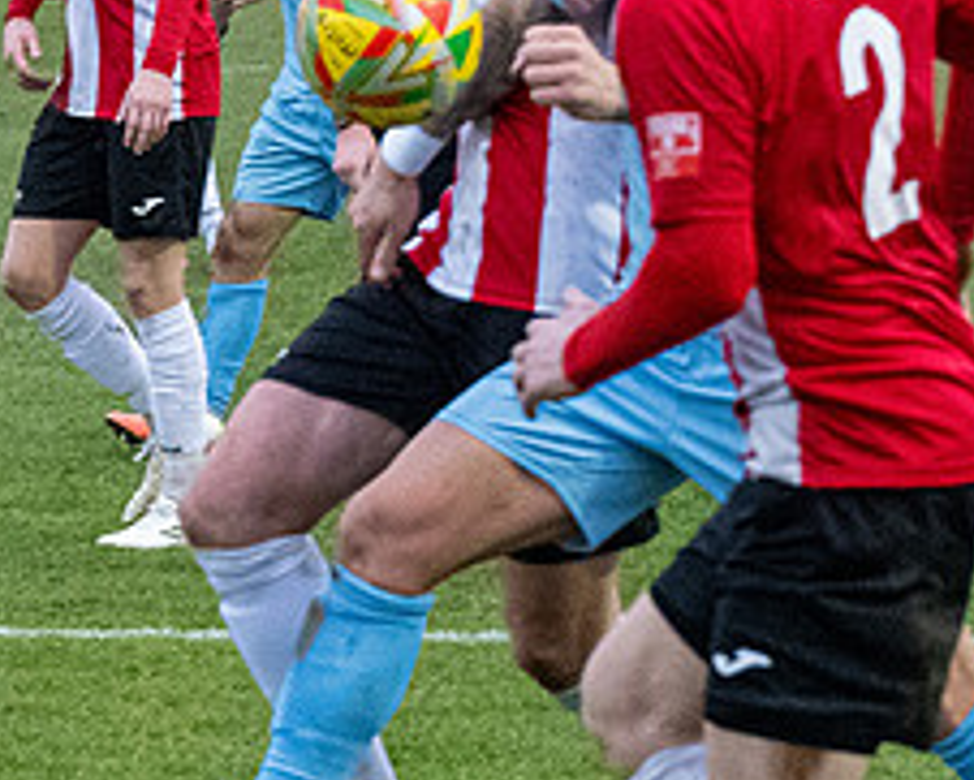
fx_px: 11103
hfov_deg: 5.0
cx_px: 346
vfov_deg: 4.0
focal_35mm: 385
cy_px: 344
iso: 5000
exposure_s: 1/1250
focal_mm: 70
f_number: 4
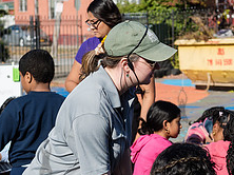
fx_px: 986
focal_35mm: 146
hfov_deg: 13.5
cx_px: 181
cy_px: 105
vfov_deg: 10.1
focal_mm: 58
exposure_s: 1/500
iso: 100
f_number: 5
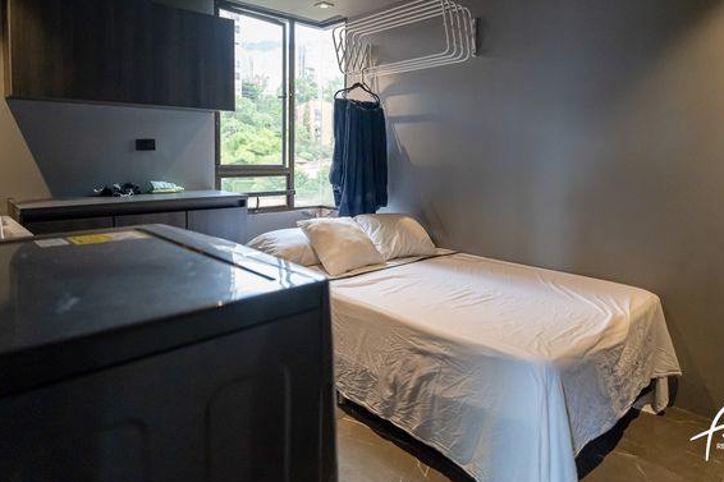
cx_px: 348
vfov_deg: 56.3
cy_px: 174
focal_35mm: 22
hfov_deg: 78.6
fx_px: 442
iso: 3200
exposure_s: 1/1600
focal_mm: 16
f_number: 1.8
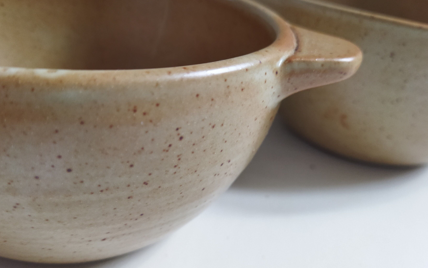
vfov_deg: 43.1
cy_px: 149
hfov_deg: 64.6
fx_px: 338
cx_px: 216
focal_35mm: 29
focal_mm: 4.71
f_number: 1.79
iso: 300
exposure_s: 1/50
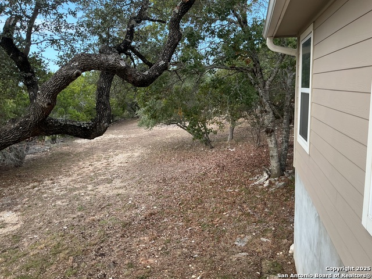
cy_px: 140
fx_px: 312
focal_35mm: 29
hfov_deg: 61.7
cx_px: 186
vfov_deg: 48.2
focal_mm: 3
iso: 20
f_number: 1.8
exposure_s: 1/158
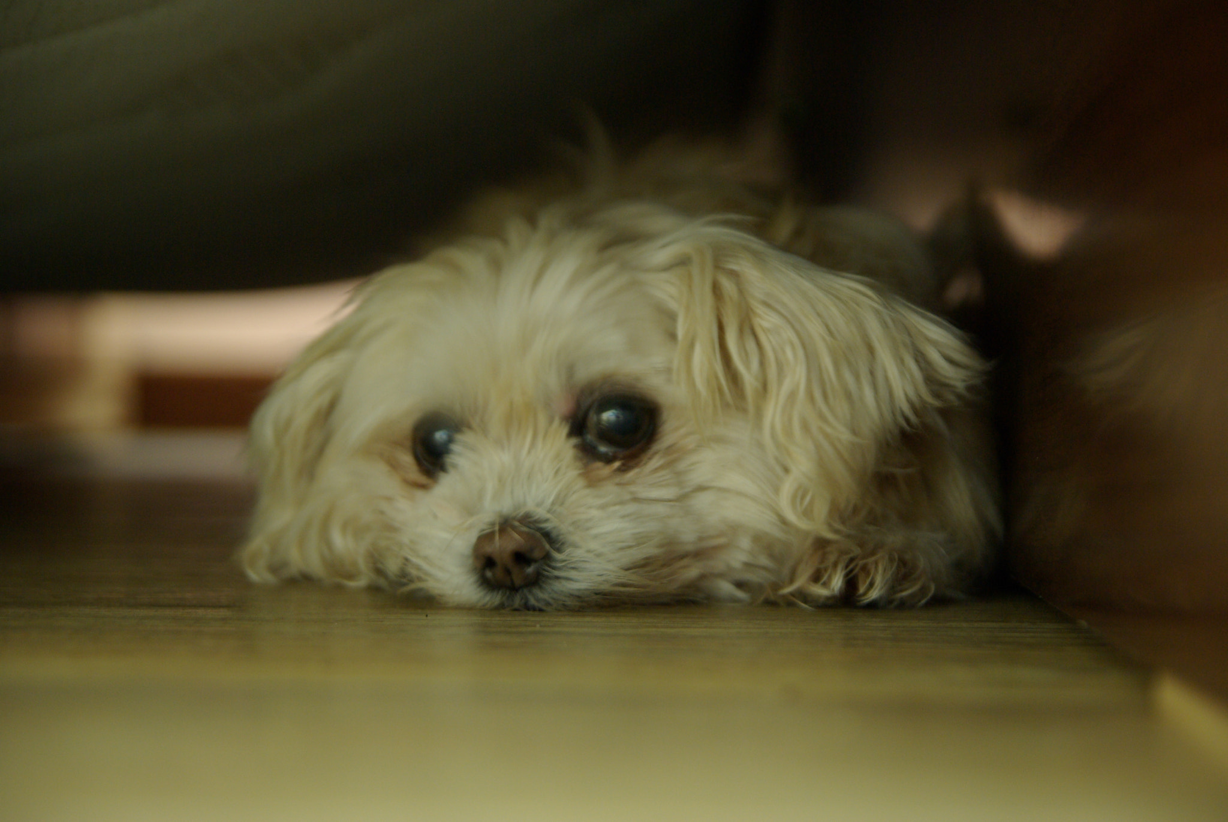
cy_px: 411
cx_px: 614
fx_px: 2186
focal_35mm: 64
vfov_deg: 21.3
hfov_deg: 31.4
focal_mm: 42.5
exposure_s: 1.5
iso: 400
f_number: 2.8
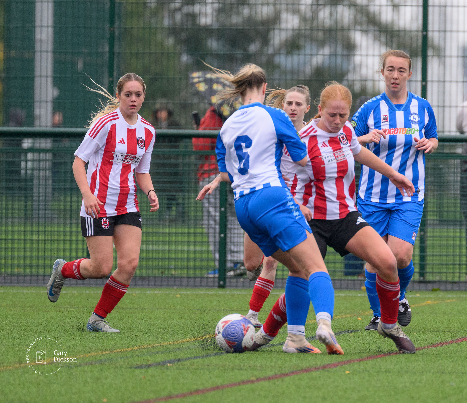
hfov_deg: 2.1
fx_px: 12650
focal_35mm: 888
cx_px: 383
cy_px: 239
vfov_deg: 1.8
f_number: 5.6
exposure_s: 1/1250
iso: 1400
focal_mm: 400
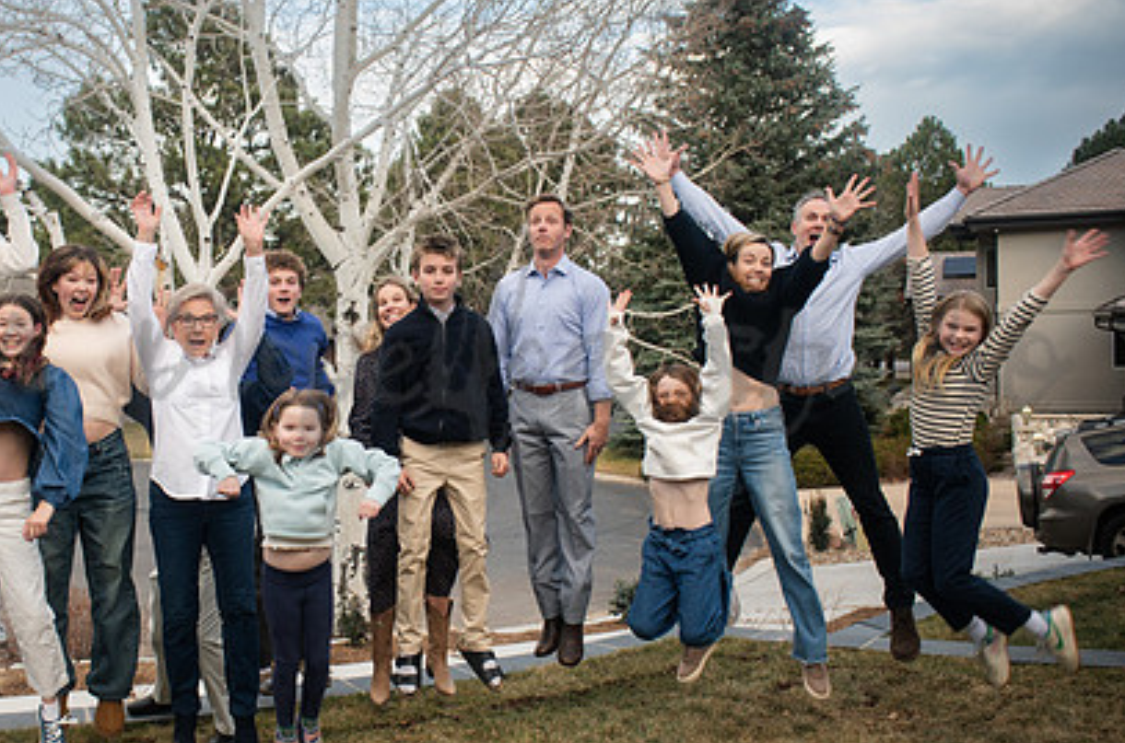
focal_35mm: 40
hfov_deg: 47.8
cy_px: 349
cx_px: 376
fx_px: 1247
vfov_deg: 33.2
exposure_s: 1/250
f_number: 6.3
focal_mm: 28
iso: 640
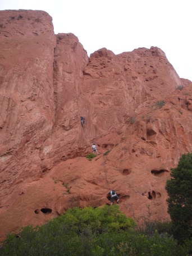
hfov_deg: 39.7
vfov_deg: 51.4
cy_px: 128
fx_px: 266
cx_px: 96
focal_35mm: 36
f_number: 3.5
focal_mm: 6.3
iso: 64
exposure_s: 1/100
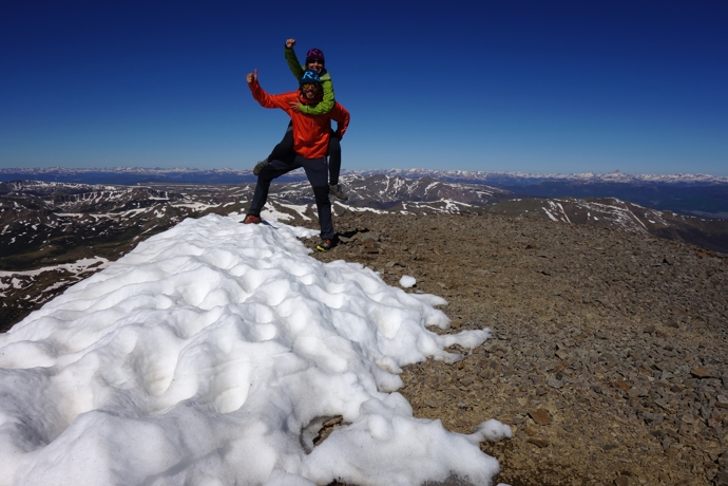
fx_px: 566
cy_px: 243
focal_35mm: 28
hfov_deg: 65.5
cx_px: 364
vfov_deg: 46.4
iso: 80
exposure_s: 1/800
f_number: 7.1
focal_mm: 10.4
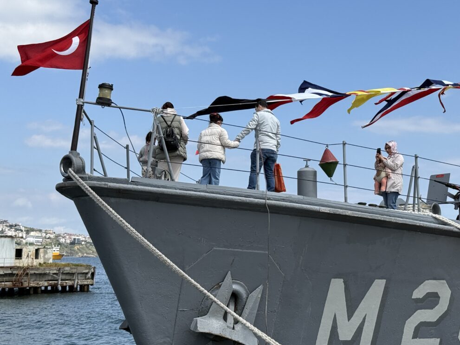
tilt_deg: +6.0
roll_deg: -0.9
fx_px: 824
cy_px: 185
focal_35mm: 62
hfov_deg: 31.1
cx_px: 290
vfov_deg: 23.6
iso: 64
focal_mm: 6.76
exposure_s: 1/6024
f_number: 1.78
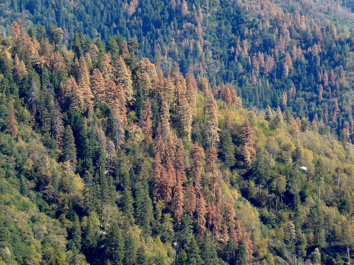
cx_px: 177
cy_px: 132
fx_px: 2557
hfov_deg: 7.9
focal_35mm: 250
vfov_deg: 5.9
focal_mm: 42.8
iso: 80
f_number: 5.9
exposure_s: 1/125
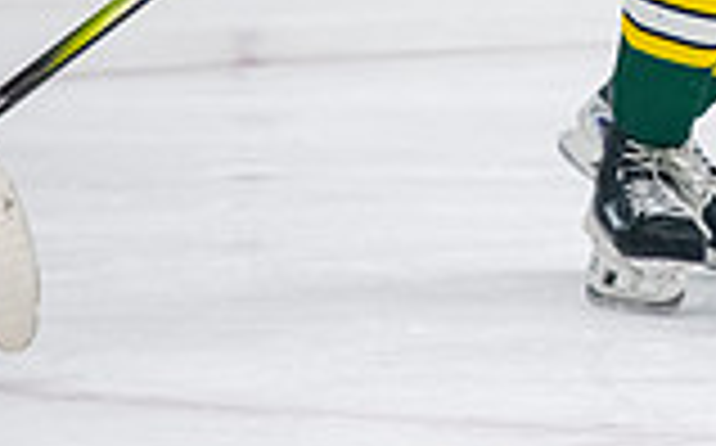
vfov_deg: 1.7
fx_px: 14990
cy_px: -381
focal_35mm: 769
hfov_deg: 2.7
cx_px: 860
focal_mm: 180
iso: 2500
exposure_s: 1/640
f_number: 3.2
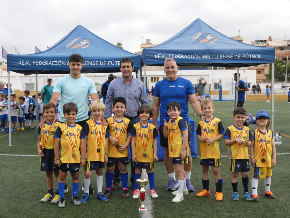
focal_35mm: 48
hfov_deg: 39.7
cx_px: 145
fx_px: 402
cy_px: 109
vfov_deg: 30.3
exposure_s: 1/800
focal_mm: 8.6
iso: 800
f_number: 5.6
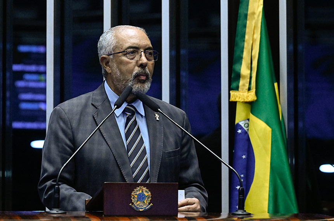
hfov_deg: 17.8
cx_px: 167
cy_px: 110
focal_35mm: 115
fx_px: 1065
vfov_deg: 11.9
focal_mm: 115
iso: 5000
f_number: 4
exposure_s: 1/200
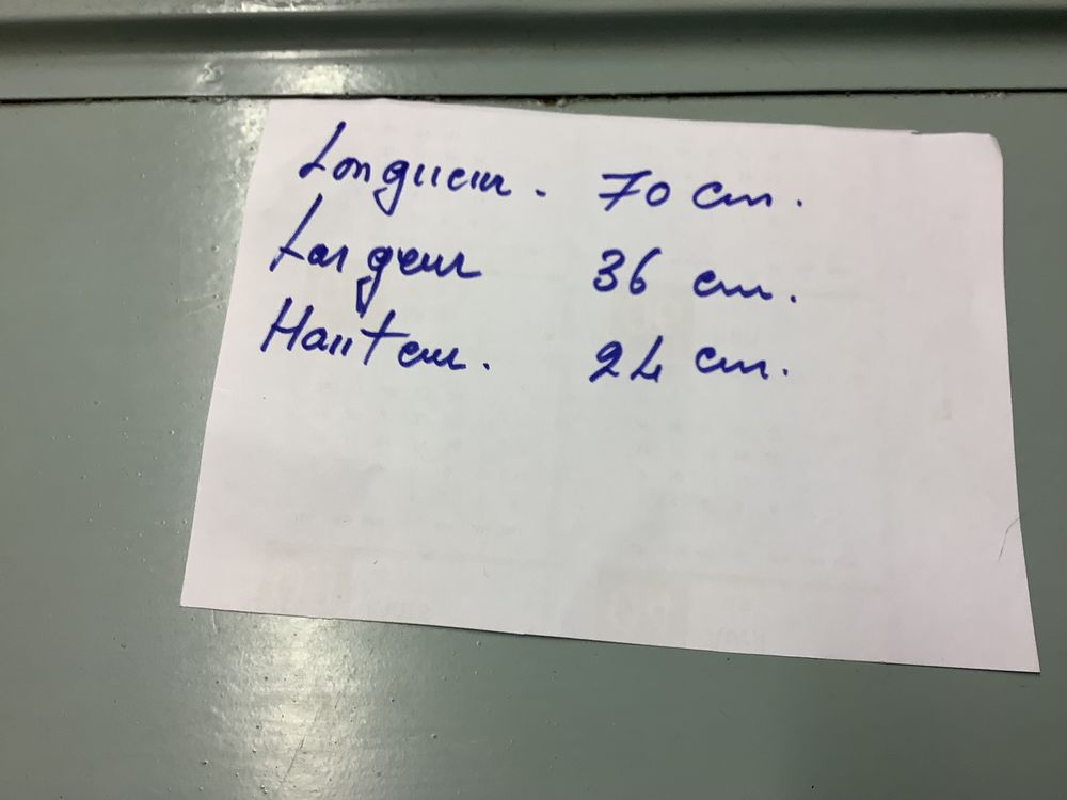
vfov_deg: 45.4
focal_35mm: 31
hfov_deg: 58.4
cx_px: 534
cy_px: 400
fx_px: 956
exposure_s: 1/50
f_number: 2.4
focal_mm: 3.3
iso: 80
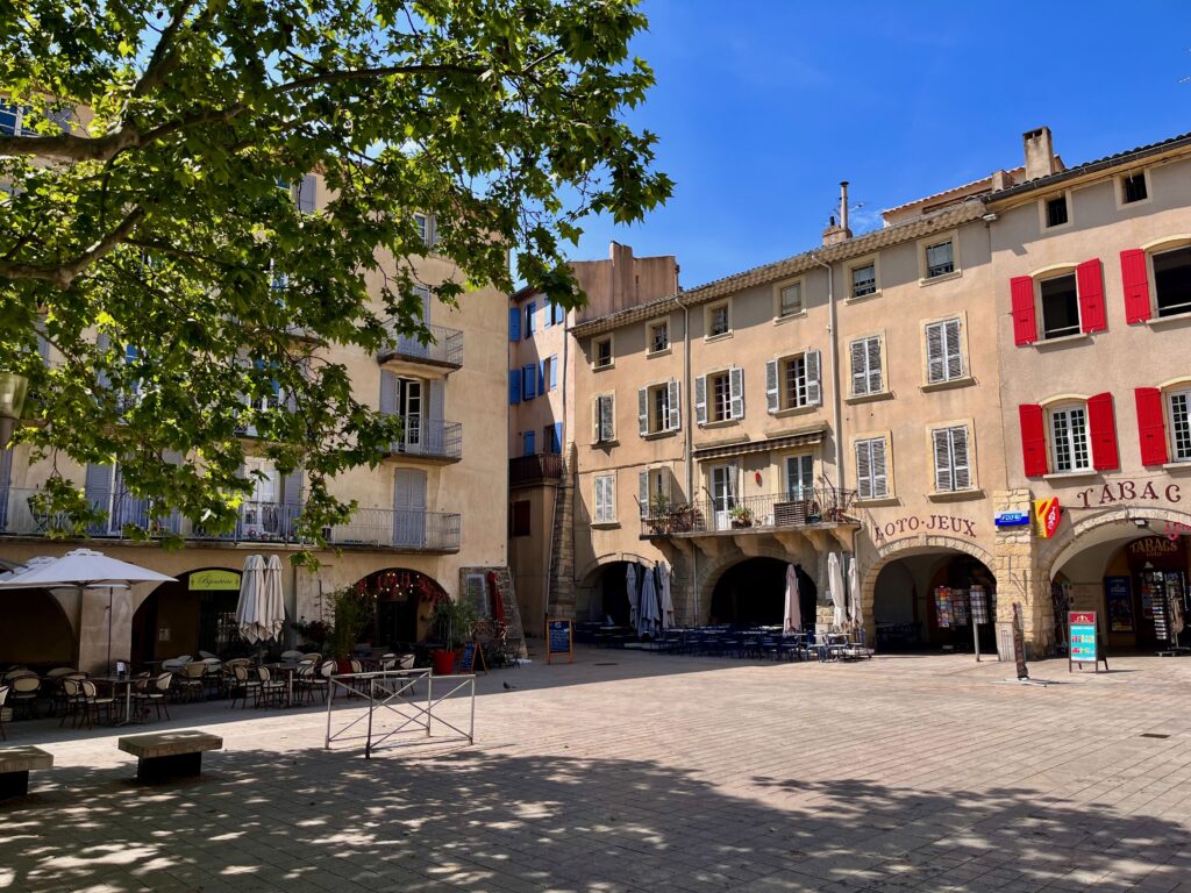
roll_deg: +0.3
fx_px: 895
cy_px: 446
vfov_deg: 53.1
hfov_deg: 67.3
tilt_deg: +6.9
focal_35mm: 26
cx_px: 596
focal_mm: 5.1
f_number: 1.6
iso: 50
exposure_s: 1/2571
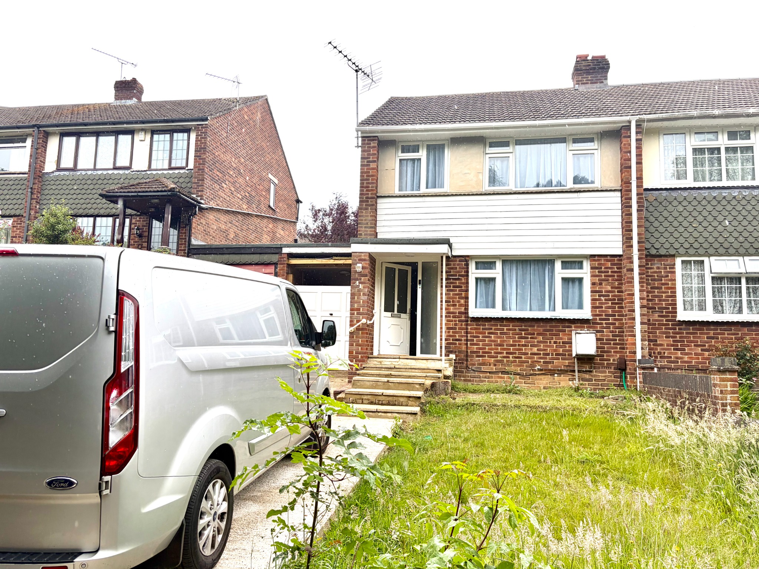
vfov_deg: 53.1
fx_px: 570
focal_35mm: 26
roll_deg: -1.4
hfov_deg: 67.3
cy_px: 284
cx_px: 380
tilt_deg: +8.7
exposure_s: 1/1117
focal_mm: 5.96
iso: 64
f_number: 1.6
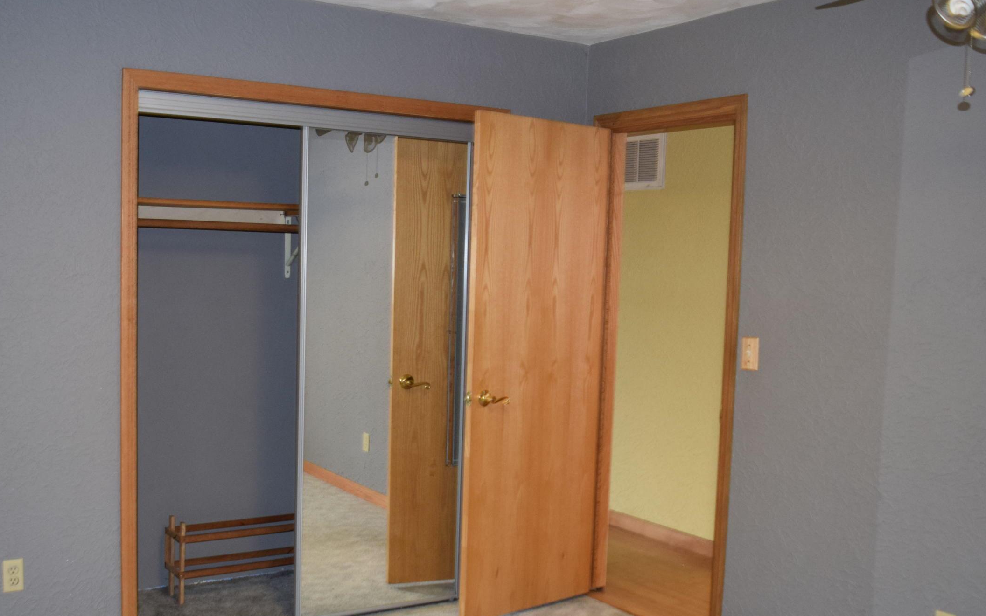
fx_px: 1048
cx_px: 432
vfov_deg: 32.7
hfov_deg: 50.3
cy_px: 373
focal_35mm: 39
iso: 900
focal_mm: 18
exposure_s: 1/60
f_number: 3.5
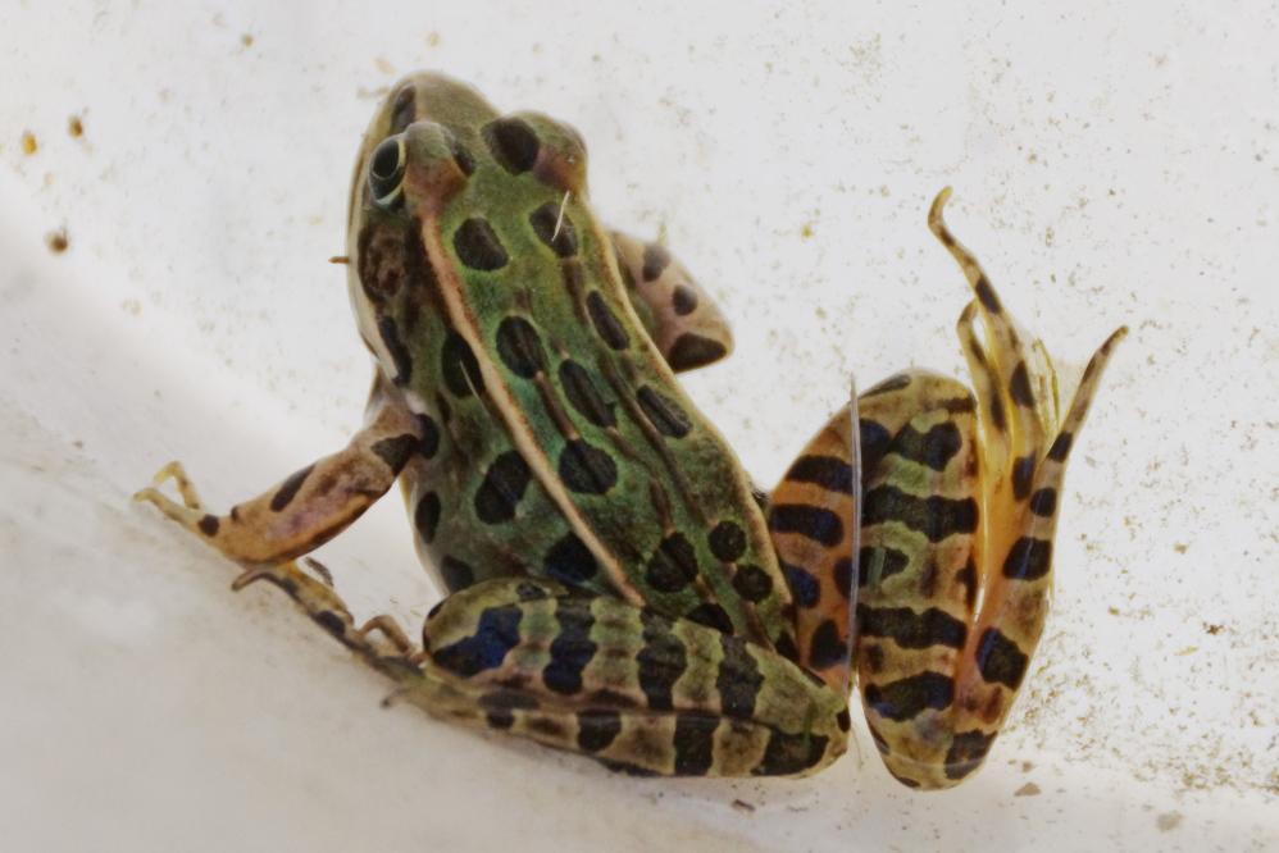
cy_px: 426
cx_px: 640
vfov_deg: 3.7
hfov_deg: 5.5
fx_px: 13326
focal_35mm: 375
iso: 800
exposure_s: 1/400
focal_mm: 250
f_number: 6.3
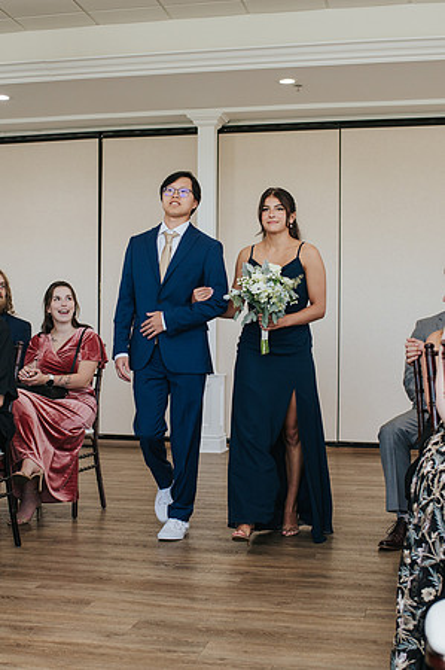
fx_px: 1004
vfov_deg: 36.9
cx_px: 175
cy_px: 333
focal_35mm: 54
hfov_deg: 24.9
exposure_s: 1/200
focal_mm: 35
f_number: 3.5
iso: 800
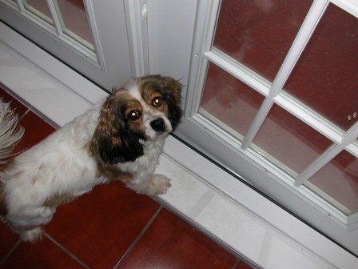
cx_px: 179
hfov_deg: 50.1
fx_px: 383
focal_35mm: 37
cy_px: 134
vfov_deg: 38.7
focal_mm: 5.6
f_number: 2.7
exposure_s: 1/59.9
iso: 100
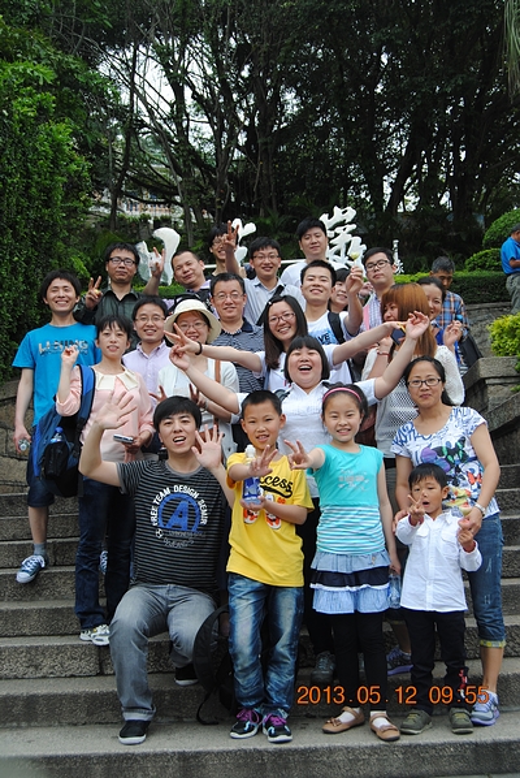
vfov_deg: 49.5
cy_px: 389
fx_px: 843
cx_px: 260
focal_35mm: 39
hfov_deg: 34.3
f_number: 5.6
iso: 160
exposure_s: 1/125
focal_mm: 26
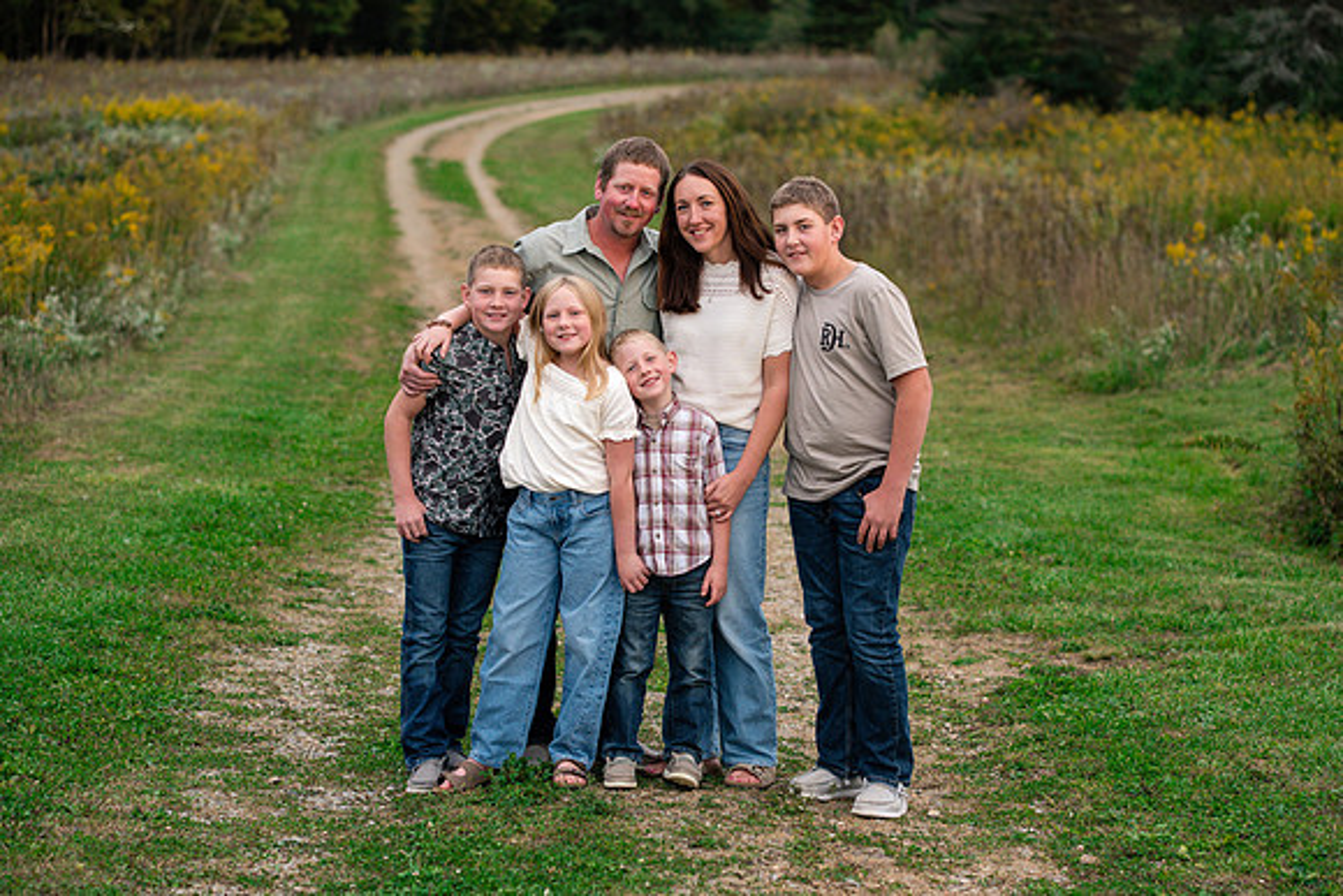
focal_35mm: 99
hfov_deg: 20.5
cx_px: 723
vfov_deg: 13.8
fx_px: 3712
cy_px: 511
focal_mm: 85
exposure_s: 1/250
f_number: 3.2
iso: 640
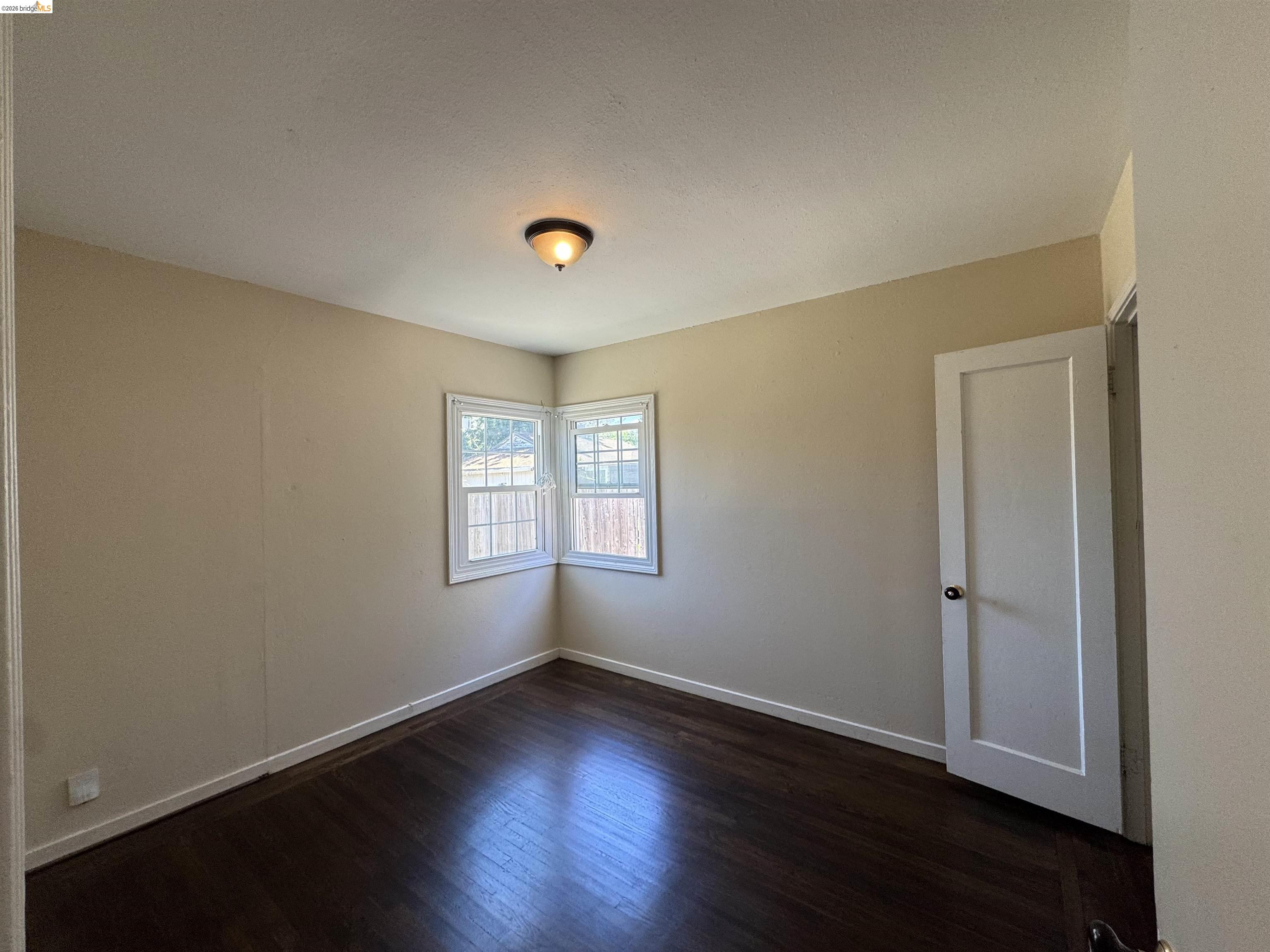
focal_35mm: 14
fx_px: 514
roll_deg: +0.9
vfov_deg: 85.7
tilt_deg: -0.2
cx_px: 635
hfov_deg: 102.1
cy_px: 476
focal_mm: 2.22
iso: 80
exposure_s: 1/120
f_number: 2.2
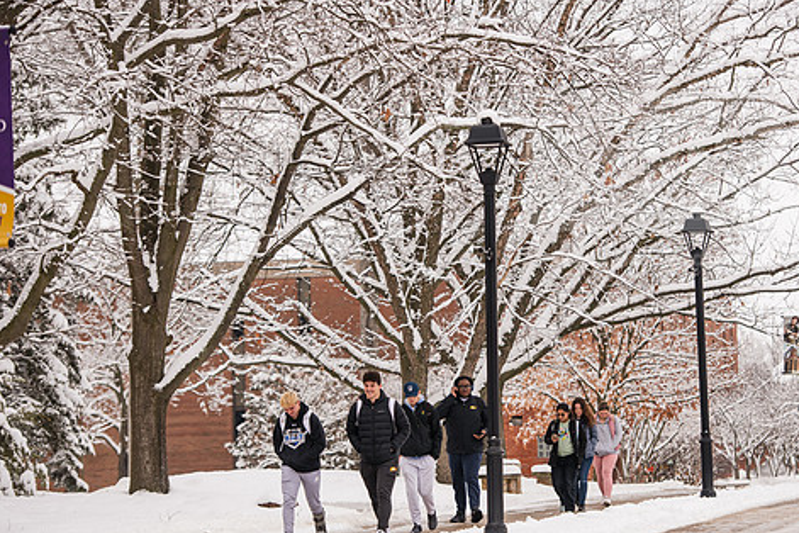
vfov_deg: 9.9
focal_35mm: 138
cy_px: 295
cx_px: 475
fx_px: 3063
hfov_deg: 14.9
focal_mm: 112
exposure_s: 1/500
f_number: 3.5
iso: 160
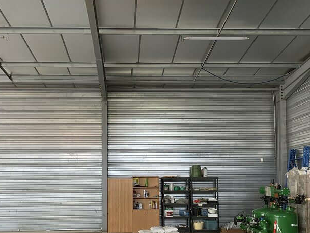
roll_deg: +0.5
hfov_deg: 45.6
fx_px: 367
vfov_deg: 34.5
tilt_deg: +1.1
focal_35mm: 41
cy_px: 171
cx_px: 132
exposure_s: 1/50
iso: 100
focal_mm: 4.25
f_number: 1.8
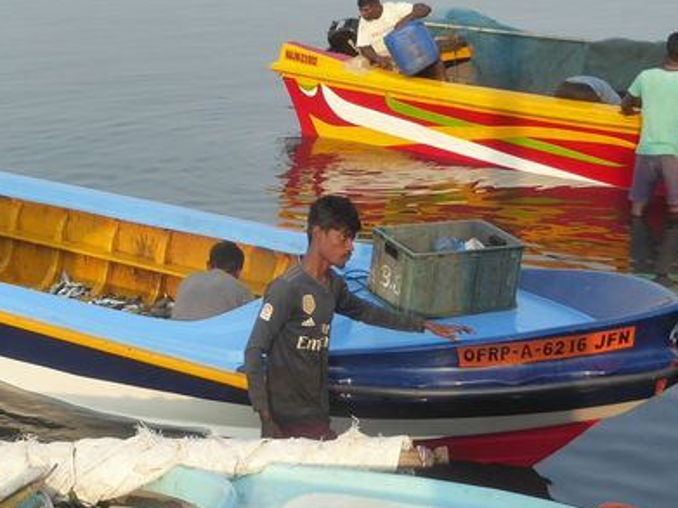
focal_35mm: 86
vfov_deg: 17.2
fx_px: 1684
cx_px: 94
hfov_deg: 22.3
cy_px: 286
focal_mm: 7.2
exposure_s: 1/250
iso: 125
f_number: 3.8
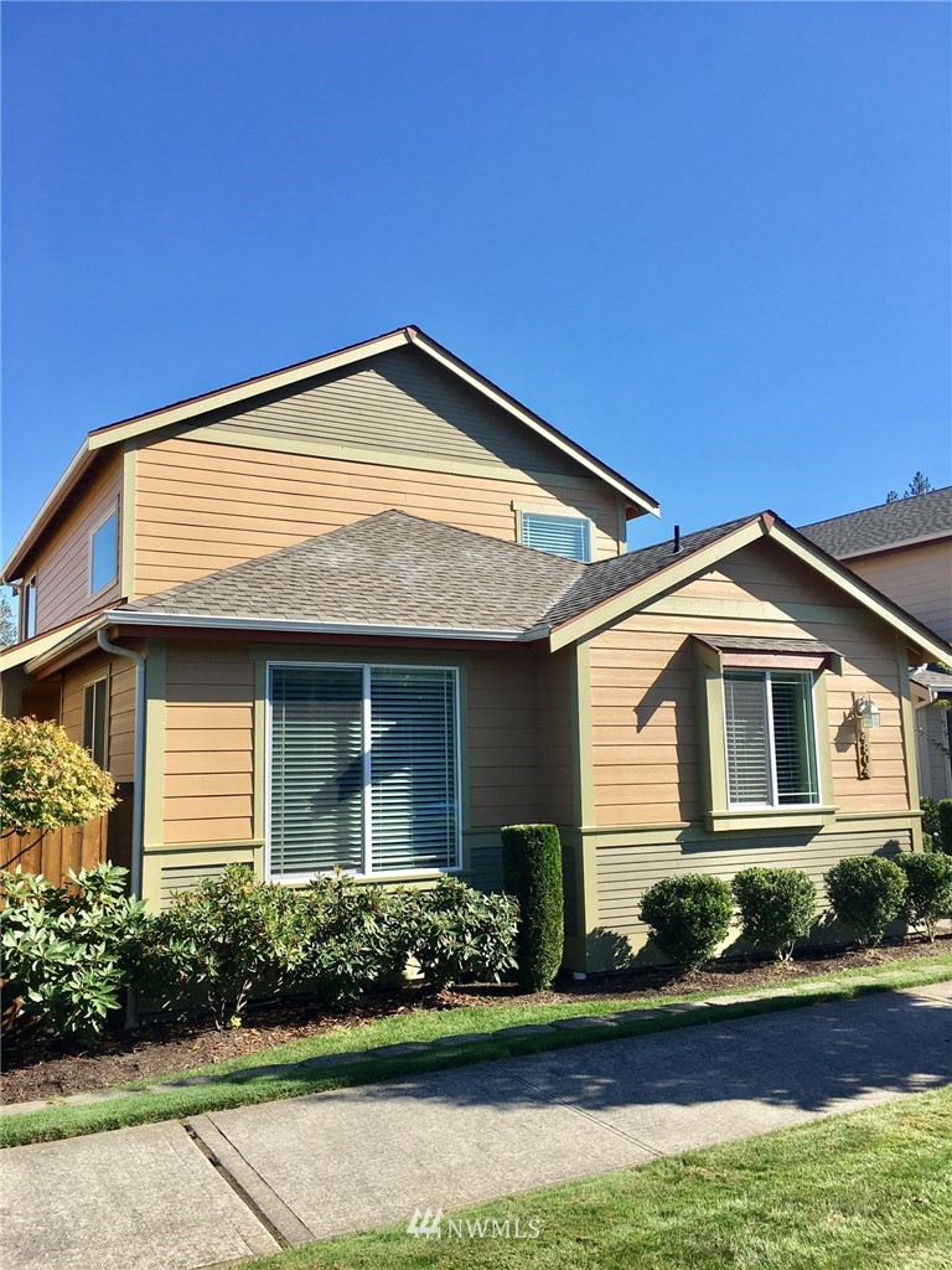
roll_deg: +0.5
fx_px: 1063
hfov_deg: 48.2
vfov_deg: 61.7
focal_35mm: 29
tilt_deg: +8.8
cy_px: 635
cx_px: 476
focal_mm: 4.15
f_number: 2.2
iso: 25
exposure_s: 1/974
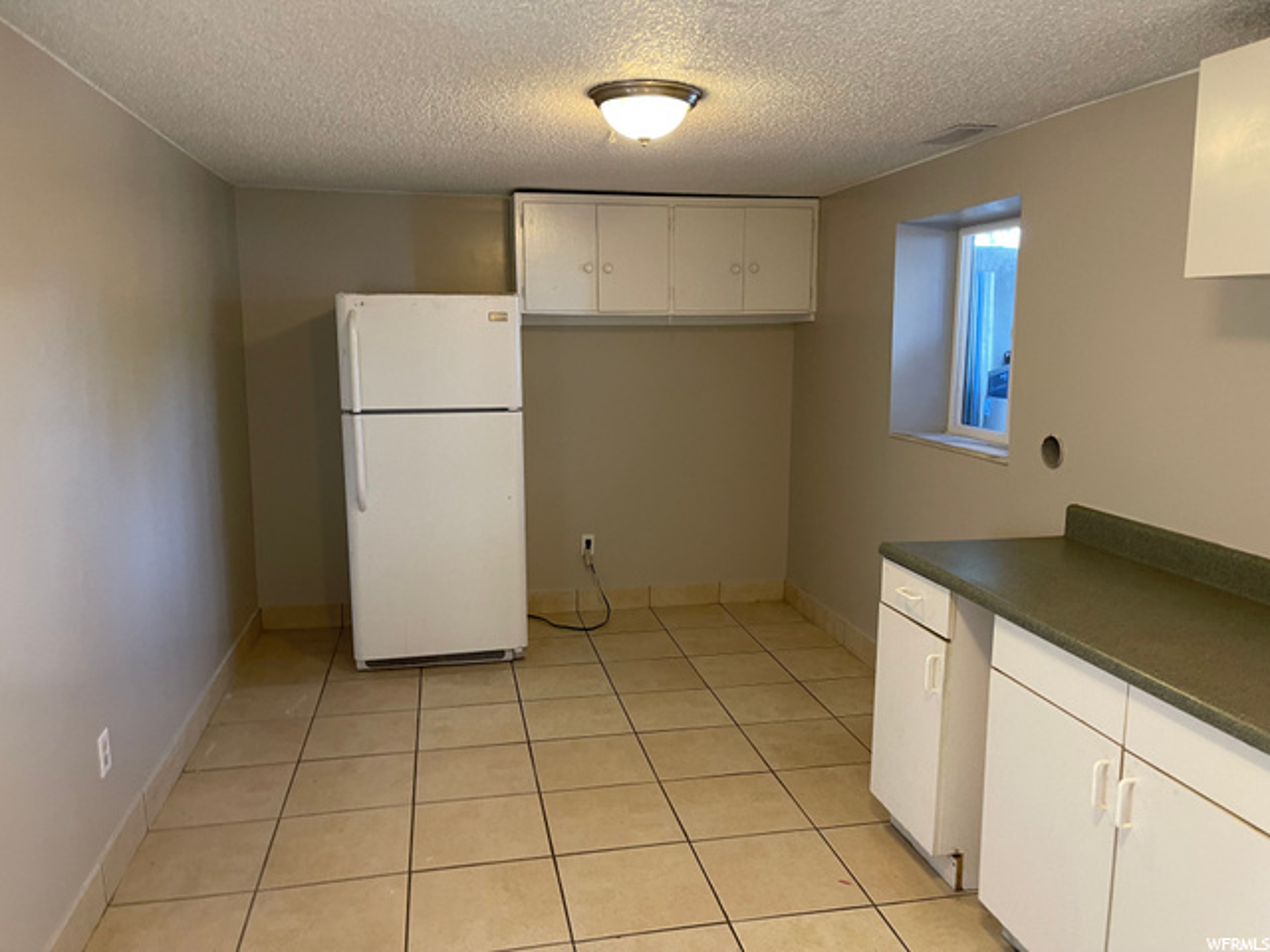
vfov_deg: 53.1
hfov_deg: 67.3
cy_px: 476
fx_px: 954
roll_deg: +2.5
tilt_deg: -5.7
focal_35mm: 26
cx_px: 635
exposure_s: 1/60
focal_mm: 5.1
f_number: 1.6
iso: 160
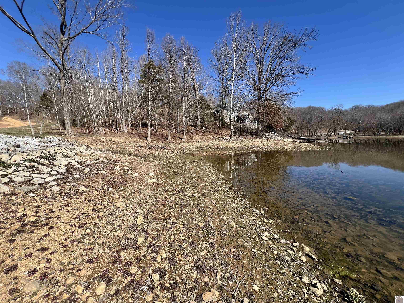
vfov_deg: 89.9
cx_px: 202
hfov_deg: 106.2
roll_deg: +1.1
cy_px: 152
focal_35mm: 13
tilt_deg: -4.6
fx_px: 152
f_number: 1.8
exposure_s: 1/1325
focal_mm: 1.57
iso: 32
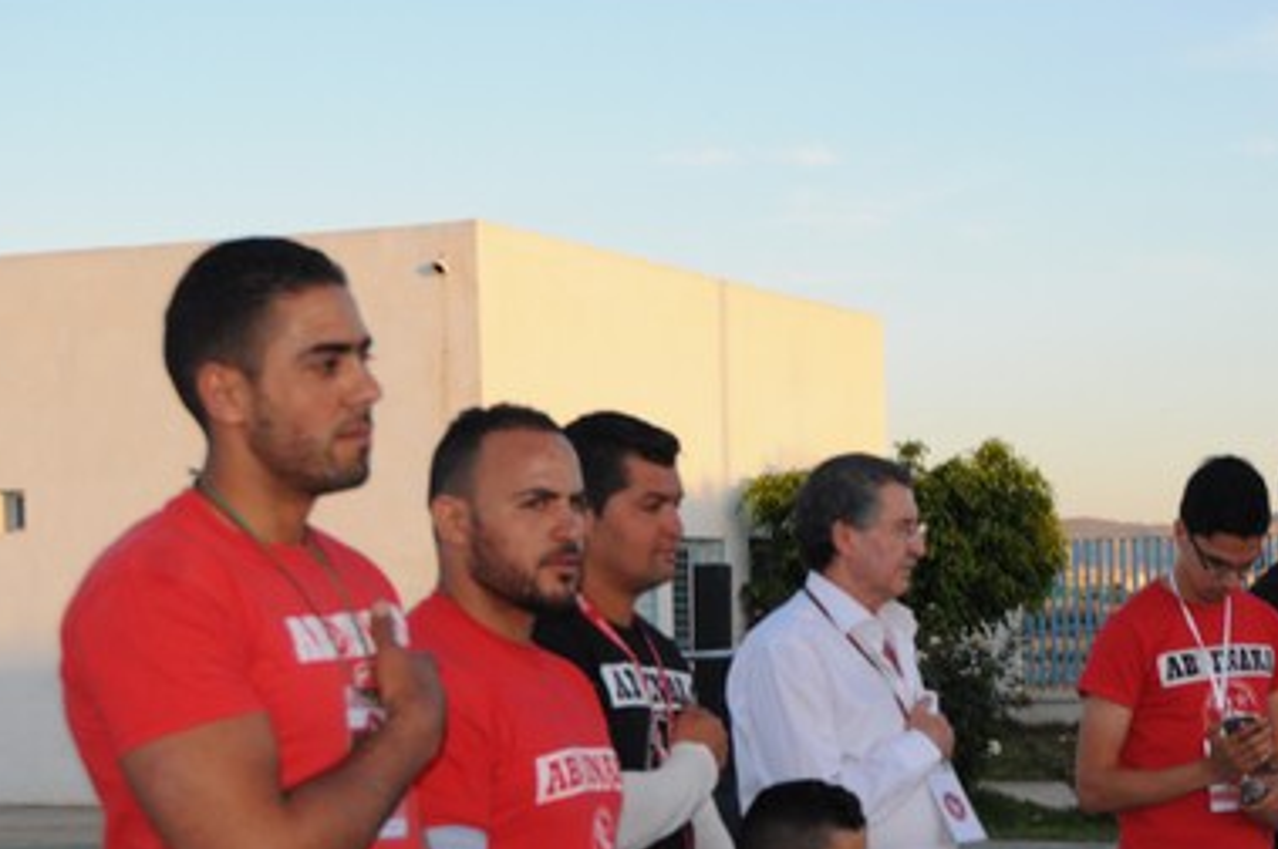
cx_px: 1025
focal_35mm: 76
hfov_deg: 26.2
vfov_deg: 17.8
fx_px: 2696
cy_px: 665
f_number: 6.3
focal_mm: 30
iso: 200
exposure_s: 1/200
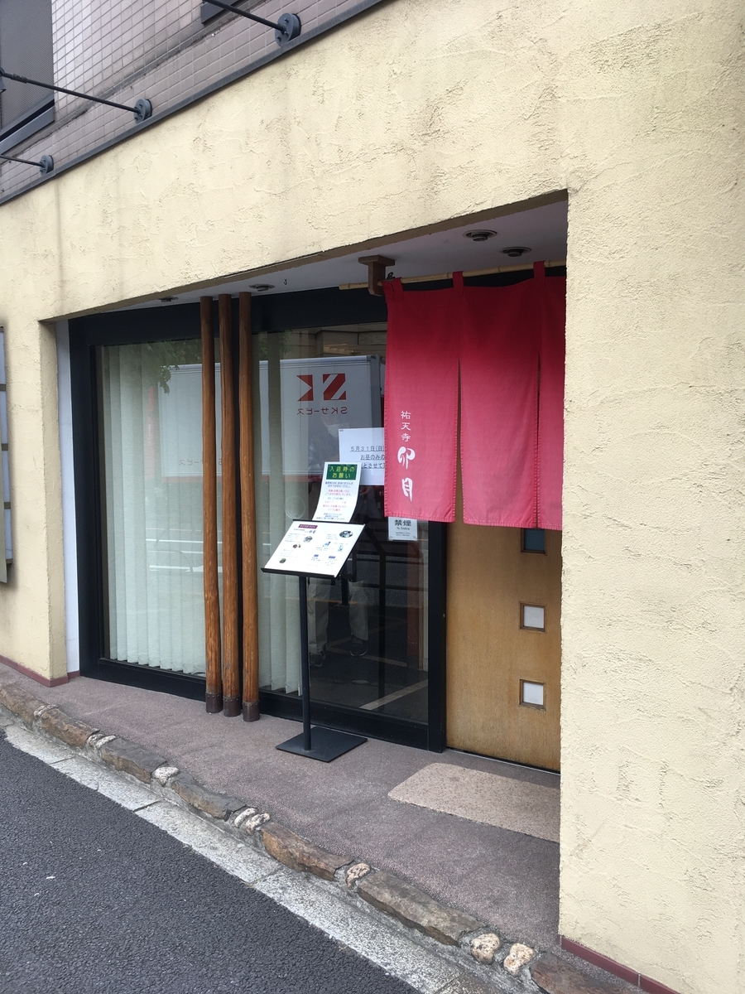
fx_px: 832
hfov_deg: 48.2
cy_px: 497
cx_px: 372
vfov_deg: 61.7
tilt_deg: -5.4
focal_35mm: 29
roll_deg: +0.2
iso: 25
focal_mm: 4.15
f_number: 2.2
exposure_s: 1/120
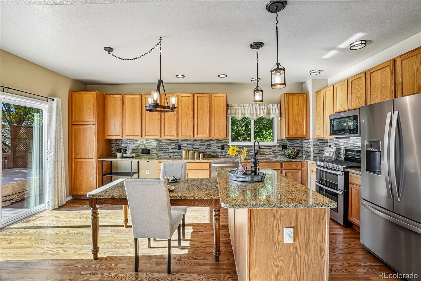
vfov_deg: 77.3
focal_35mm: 15
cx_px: 210
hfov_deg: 100.4
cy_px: 140
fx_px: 175
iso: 400
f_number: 8
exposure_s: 1/60
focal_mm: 10
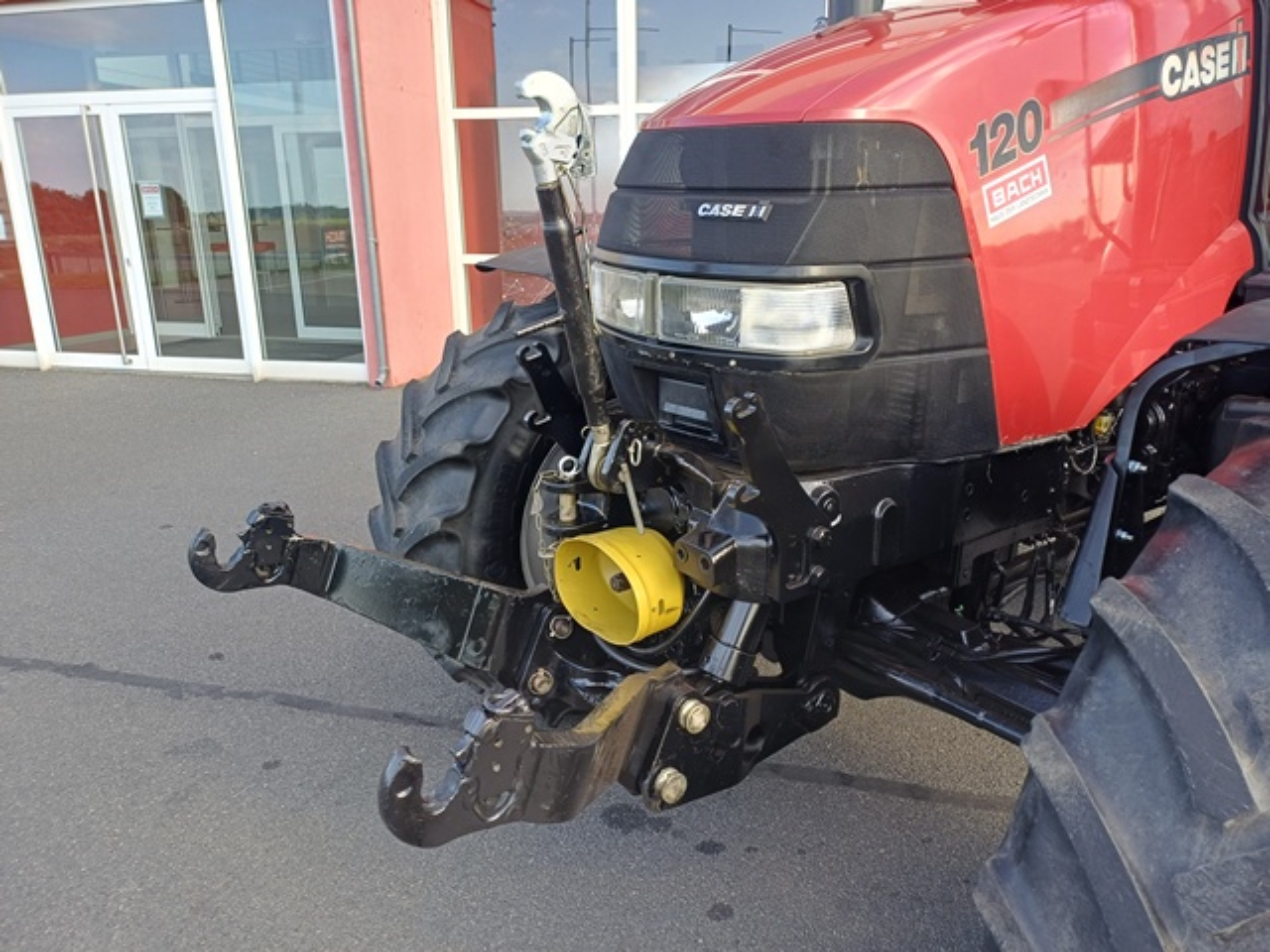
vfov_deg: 54.9
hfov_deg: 69.4
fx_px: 917
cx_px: 635
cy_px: 476
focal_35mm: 25
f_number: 1.8
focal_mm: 4.65
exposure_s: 1/158
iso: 50
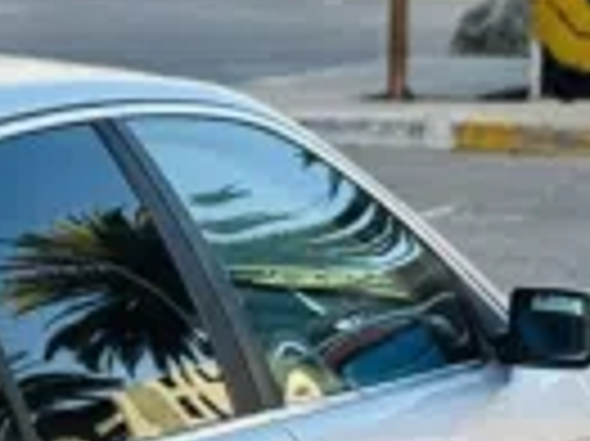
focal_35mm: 254
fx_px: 4325
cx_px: -450
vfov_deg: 5.8
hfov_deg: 7.6
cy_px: 544
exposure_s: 1/622
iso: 32
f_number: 1.6
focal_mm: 5.96
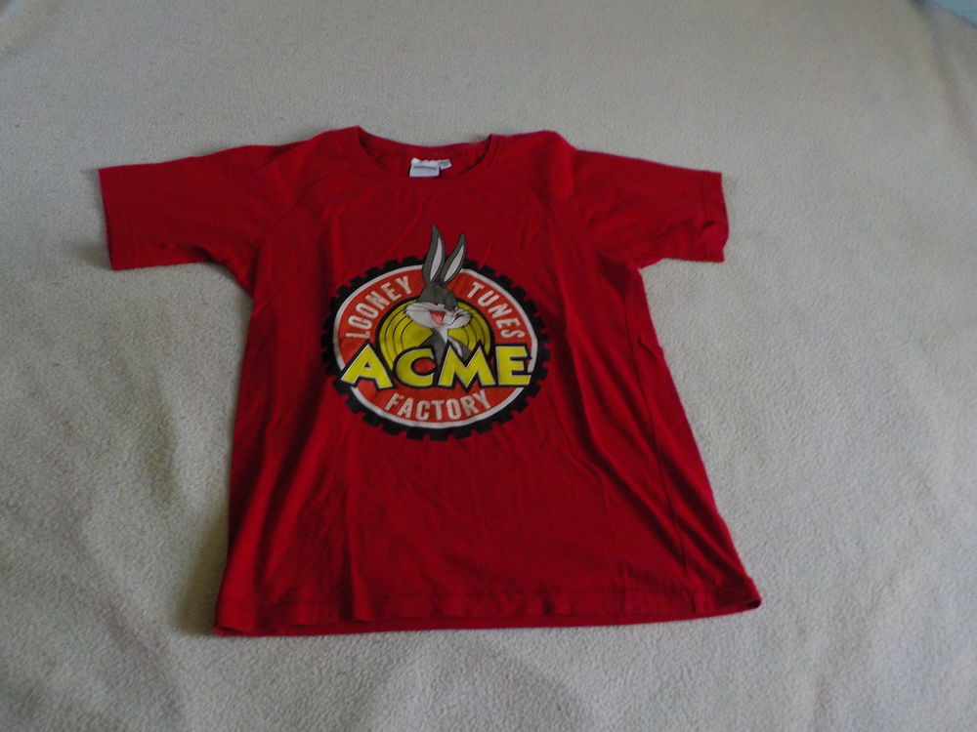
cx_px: 488
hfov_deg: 60.0
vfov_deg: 46.8
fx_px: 847
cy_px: 366
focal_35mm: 30
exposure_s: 1/15
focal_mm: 4.1
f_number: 3.3
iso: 450
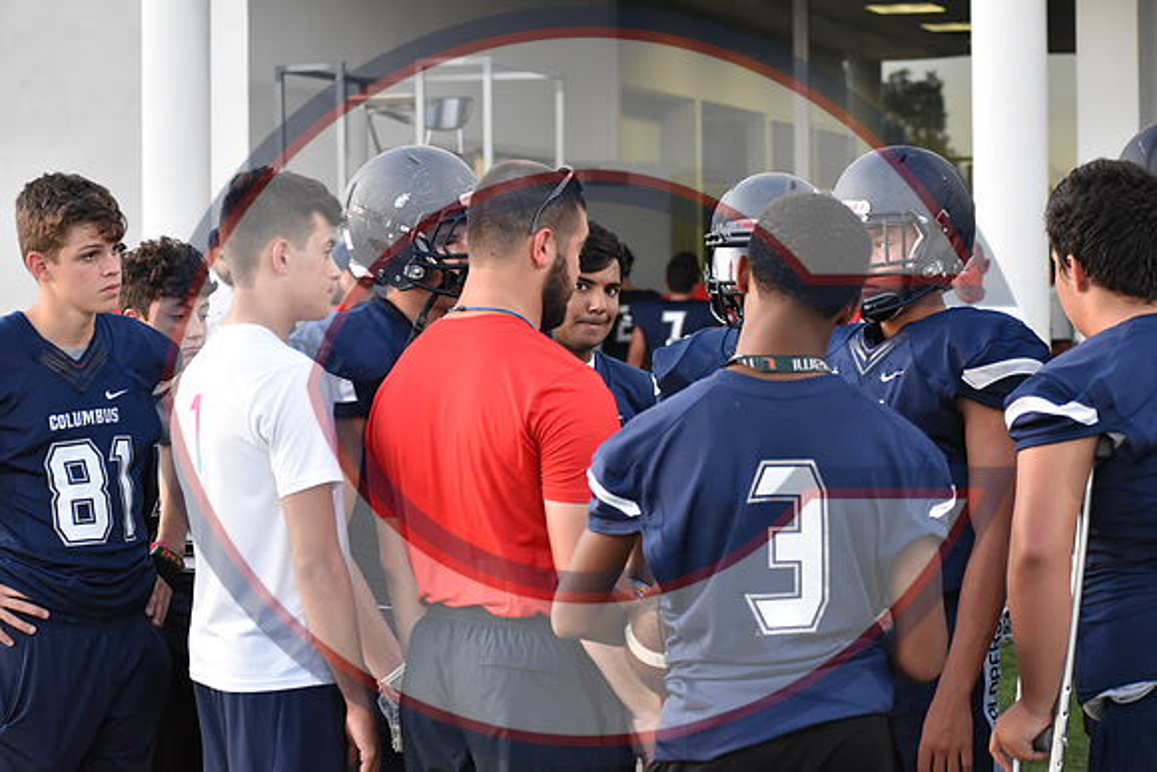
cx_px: 578
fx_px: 3375
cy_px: 386
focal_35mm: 105
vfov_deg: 13.0
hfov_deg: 19.5
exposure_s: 1/400
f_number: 4.5
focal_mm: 70
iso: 3200
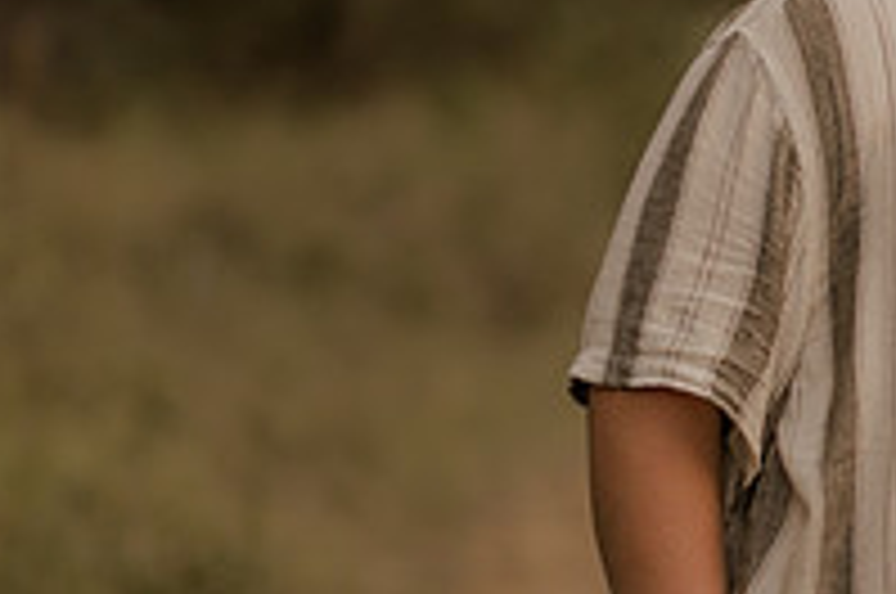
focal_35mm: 370
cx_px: 1171
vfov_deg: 3.7
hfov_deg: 5.5
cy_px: 207
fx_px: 9194
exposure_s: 1/320
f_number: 1.4
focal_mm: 85
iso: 125
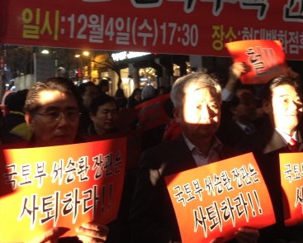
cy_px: 65
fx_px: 511
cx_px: 198
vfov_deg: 26.4
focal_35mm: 57
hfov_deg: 32.8
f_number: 2.4
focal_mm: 4.12
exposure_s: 1/20
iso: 160
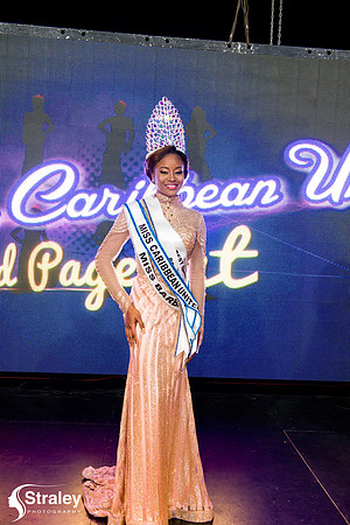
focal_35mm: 38
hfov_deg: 35.1
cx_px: 175
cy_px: 262
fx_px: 554
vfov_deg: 50.7
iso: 4000
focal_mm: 38
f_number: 5
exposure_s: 1/160
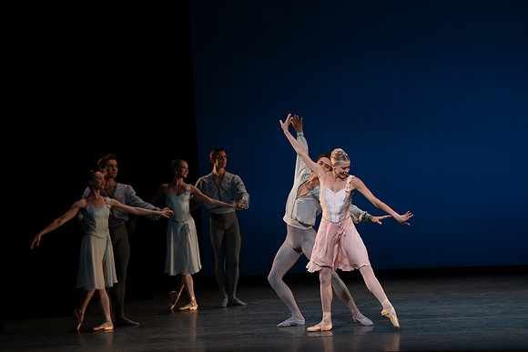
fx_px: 2670
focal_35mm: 182
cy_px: 176
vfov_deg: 7.5
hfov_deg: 11.3
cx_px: 264
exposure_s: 1/500
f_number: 8
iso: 3200
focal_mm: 182
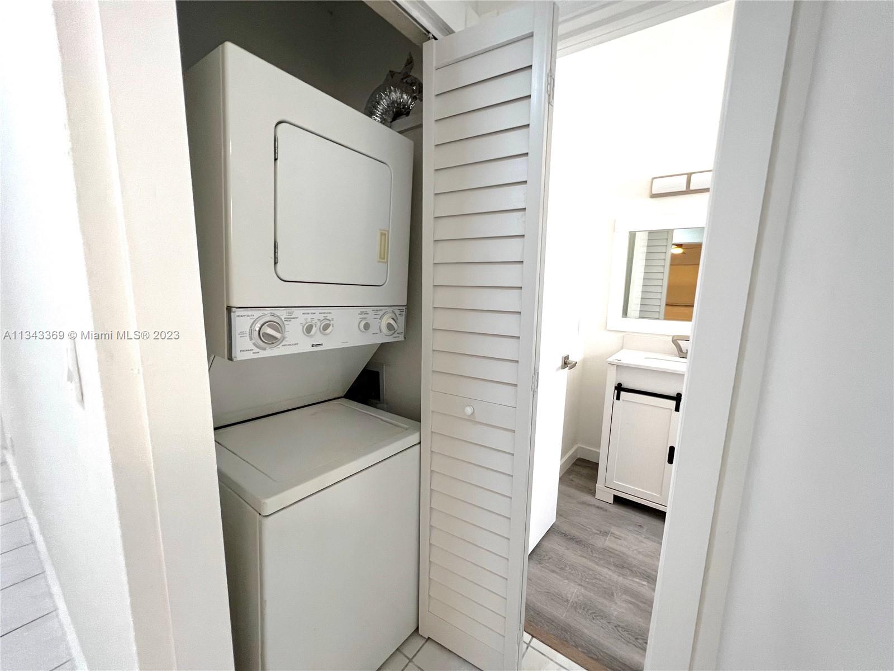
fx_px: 336
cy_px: 336
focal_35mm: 13
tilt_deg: -9.1
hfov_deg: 106.2
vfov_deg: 89.9
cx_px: 447
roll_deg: -1.8
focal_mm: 1.57
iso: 200
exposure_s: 1/120
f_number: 1.8
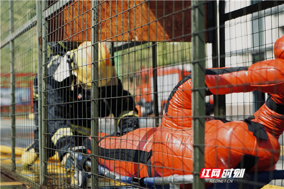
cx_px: 142
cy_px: 94
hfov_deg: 28.9
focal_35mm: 70
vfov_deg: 19.4
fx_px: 552
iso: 250
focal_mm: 70
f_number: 4
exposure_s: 1/1000
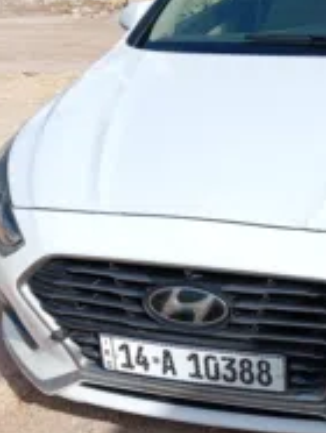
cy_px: 321
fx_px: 727
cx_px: 291
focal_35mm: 58
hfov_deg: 24.6
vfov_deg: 32.6
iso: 100
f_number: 1.8
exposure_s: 1/704
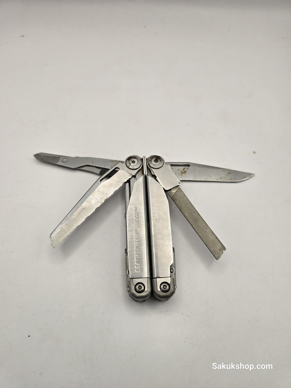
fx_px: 258
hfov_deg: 58.9
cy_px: 194
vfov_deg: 73.9
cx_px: 146
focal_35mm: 23
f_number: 1.7
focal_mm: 6.3
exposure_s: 1/180
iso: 25
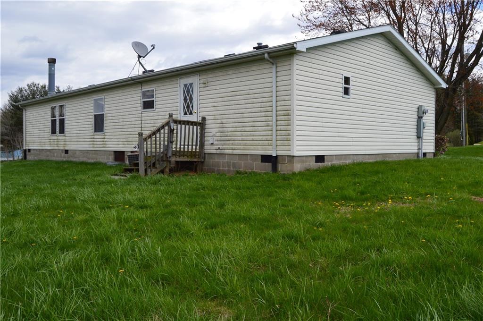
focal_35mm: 30
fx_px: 402
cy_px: 160
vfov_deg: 43.5
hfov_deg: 62.0
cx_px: 242
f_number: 11
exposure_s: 1/500
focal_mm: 20
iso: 400
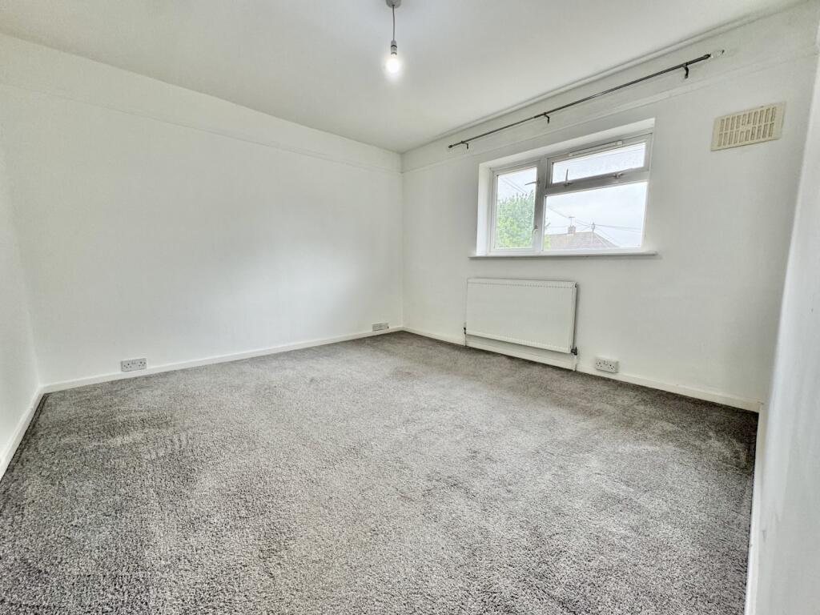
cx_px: 410
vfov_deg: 85.7
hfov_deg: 102.1
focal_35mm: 14
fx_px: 332
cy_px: 308
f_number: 2.2
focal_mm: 2.22
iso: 200
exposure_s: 1/100
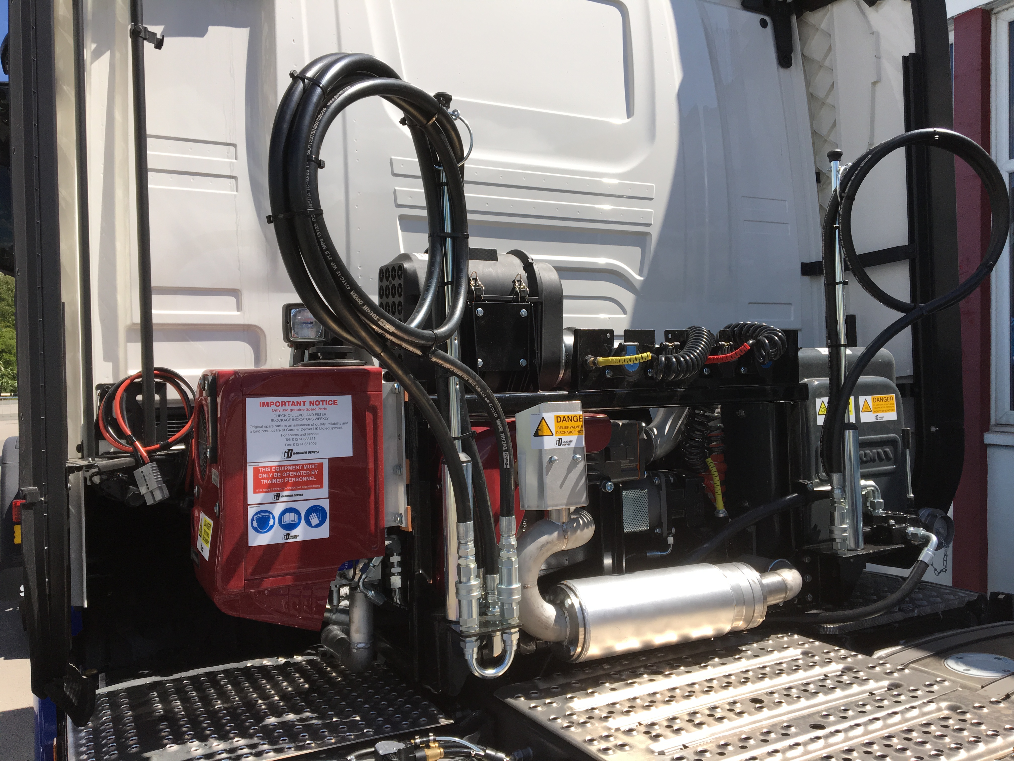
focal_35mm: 29
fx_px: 849
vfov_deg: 48.2
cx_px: 507
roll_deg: +0.1
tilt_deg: -0.6
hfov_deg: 61.7
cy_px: 380
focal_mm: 4.15
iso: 40
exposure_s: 1/2198
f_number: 2.2
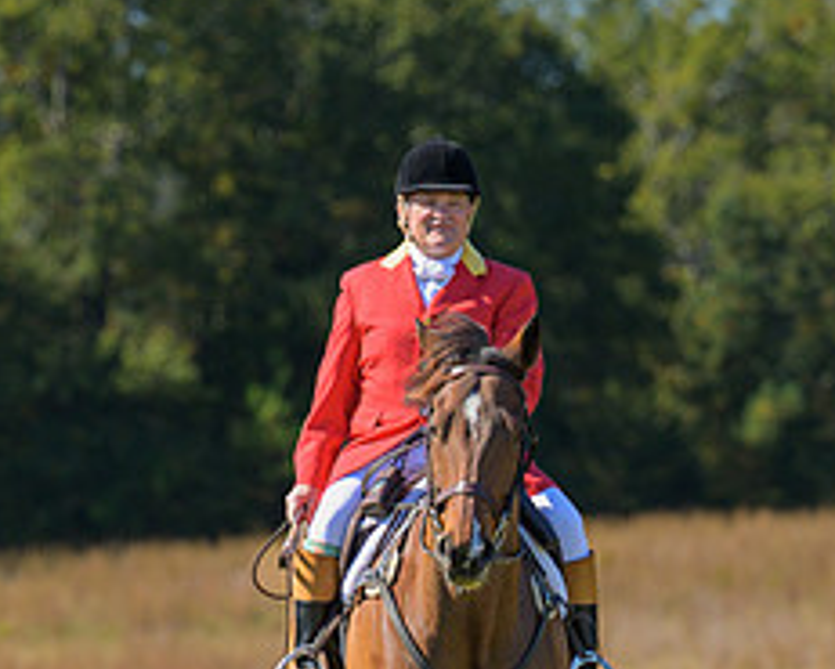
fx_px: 10359
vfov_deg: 3.7
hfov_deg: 4.6
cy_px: 575
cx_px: -80
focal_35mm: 419
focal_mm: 150
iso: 200
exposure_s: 1/640
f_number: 4
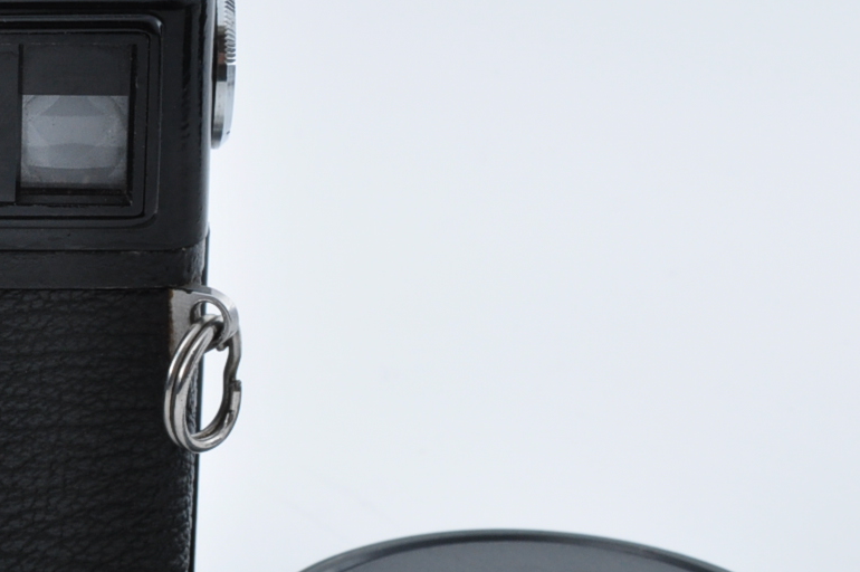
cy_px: 404
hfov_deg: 12.0
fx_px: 3986
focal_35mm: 167
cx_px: -230
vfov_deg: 8.2
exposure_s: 1/200
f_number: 16
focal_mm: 40
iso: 200
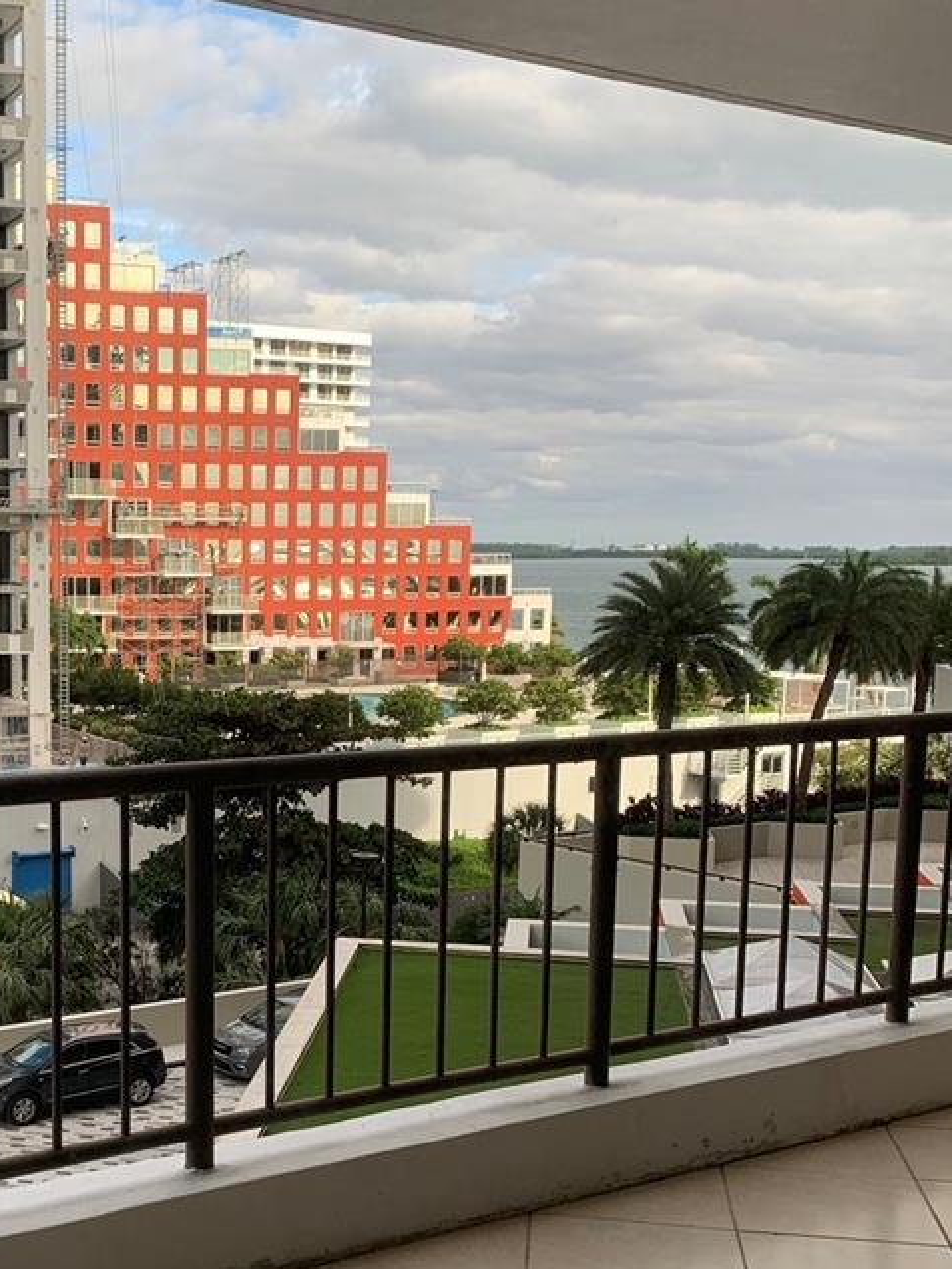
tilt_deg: -8.3
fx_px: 1796
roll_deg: -0.3
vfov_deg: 38.5
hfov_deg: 29.0
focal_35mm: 49
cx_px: 175
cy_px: 829
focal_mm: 4.25
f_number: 1.8
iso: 25
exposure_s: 1/368
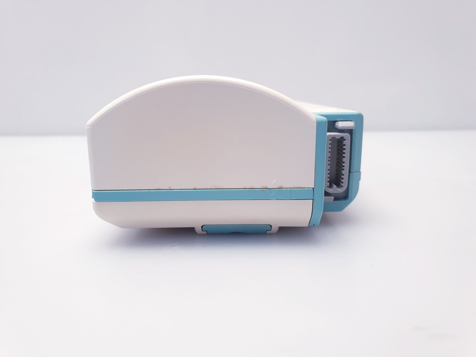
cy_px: 178
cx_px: 238
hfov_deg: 67.3
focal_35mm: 26
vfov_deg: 53.1
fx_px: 358
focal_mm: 4.3
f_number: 2.4
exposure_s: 1/50
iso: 80
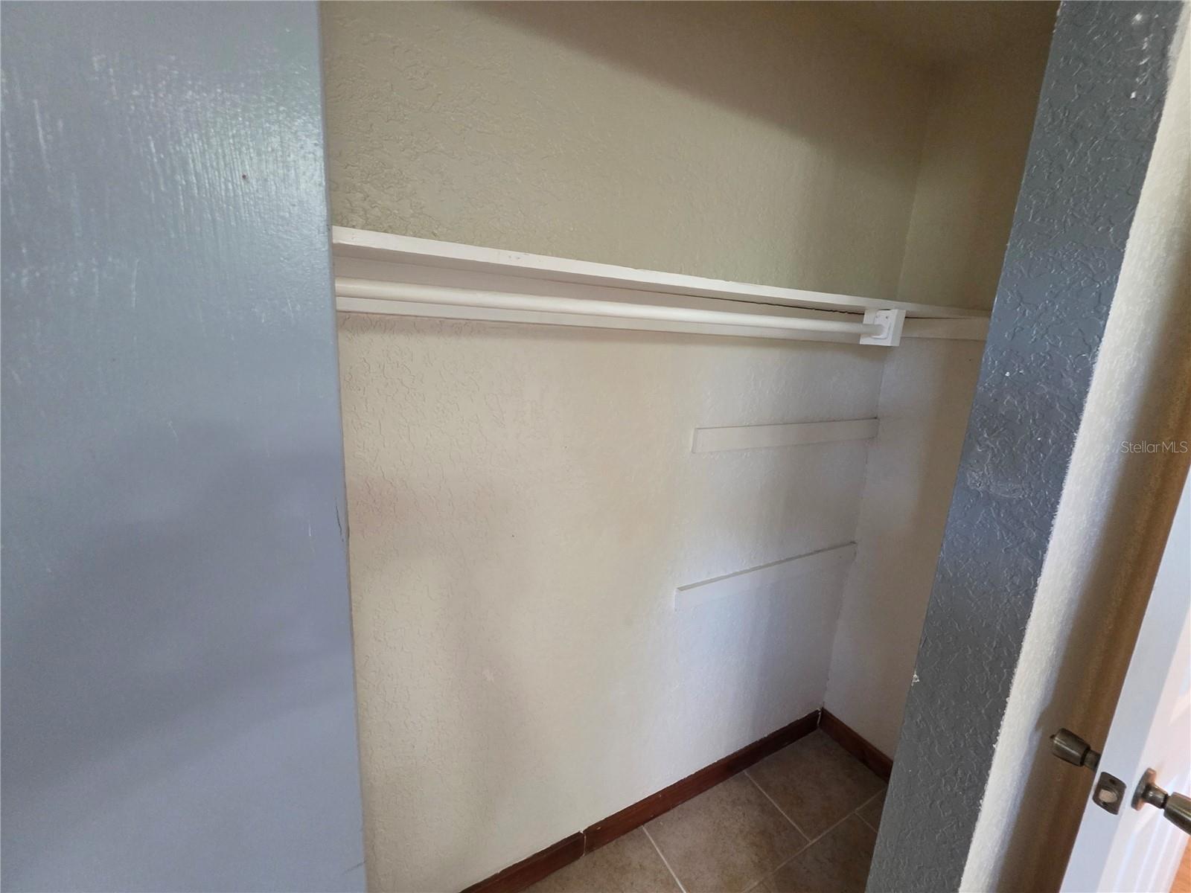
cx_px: 596
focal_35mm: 13
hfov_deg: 106.2
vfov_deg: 89.9
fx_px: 447
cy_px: 446
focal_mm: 2.2
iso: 500
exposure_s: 1/60
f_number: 1.9
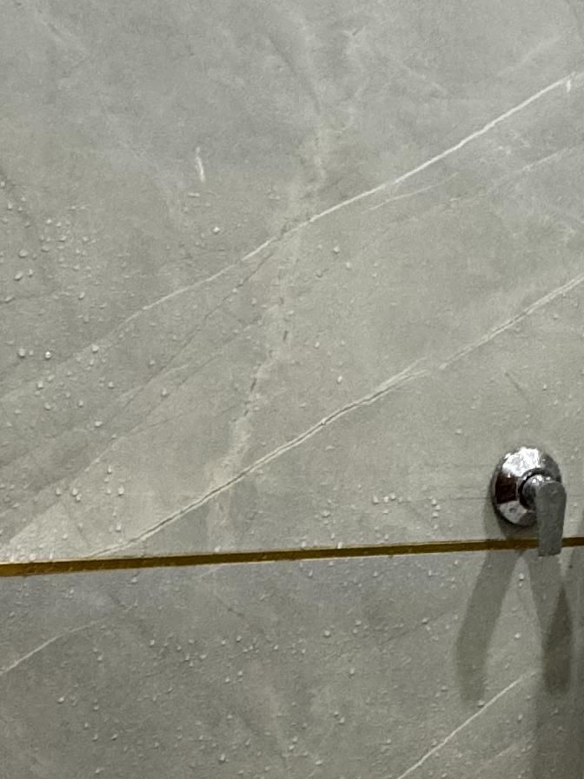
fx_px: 1417
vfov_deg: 30.7
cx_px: 633
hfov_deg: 22.1
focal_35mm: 63
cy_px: 450
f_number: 2.2
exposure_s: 1/50
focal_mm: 2.22
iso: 200
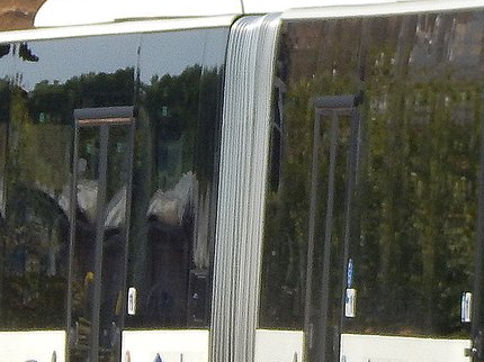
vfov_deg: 1.3
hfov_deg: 1.7
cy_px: 256
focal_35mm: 1185
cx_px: 513
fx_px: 16559
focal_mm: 76.4
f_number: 5.7
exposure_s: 1/500
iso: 125
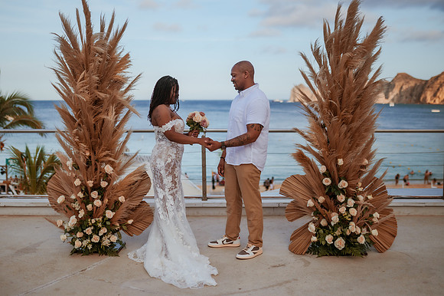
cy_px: 145
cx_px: 211
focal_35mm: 40
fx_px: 490
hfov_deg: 48.7
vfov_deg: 33.5
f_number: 1.4
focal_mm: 35
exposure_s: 1/8000
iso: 320
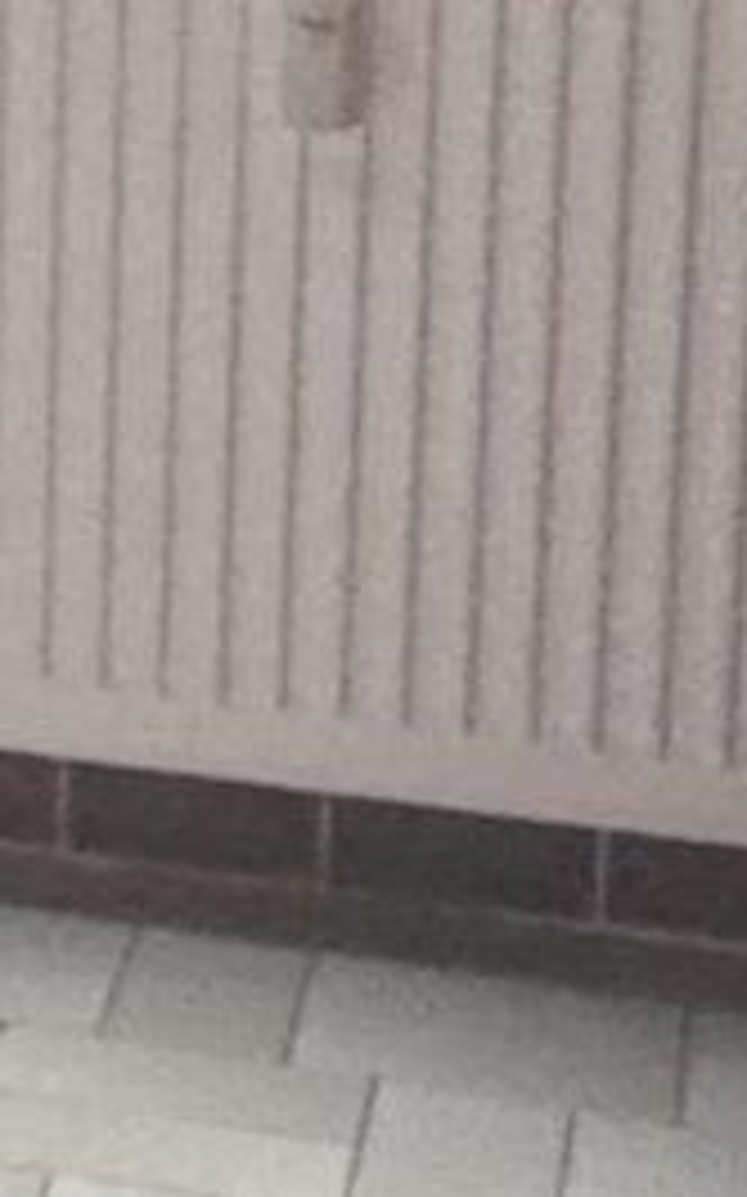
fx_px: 4663
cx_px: -1872
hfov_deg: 7.4
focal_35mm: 143
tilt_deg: -9.9
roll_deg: +2.4
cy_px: -72
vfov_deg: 14.3
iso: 500
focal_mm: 2.22
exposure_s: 1/60
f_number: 2.2
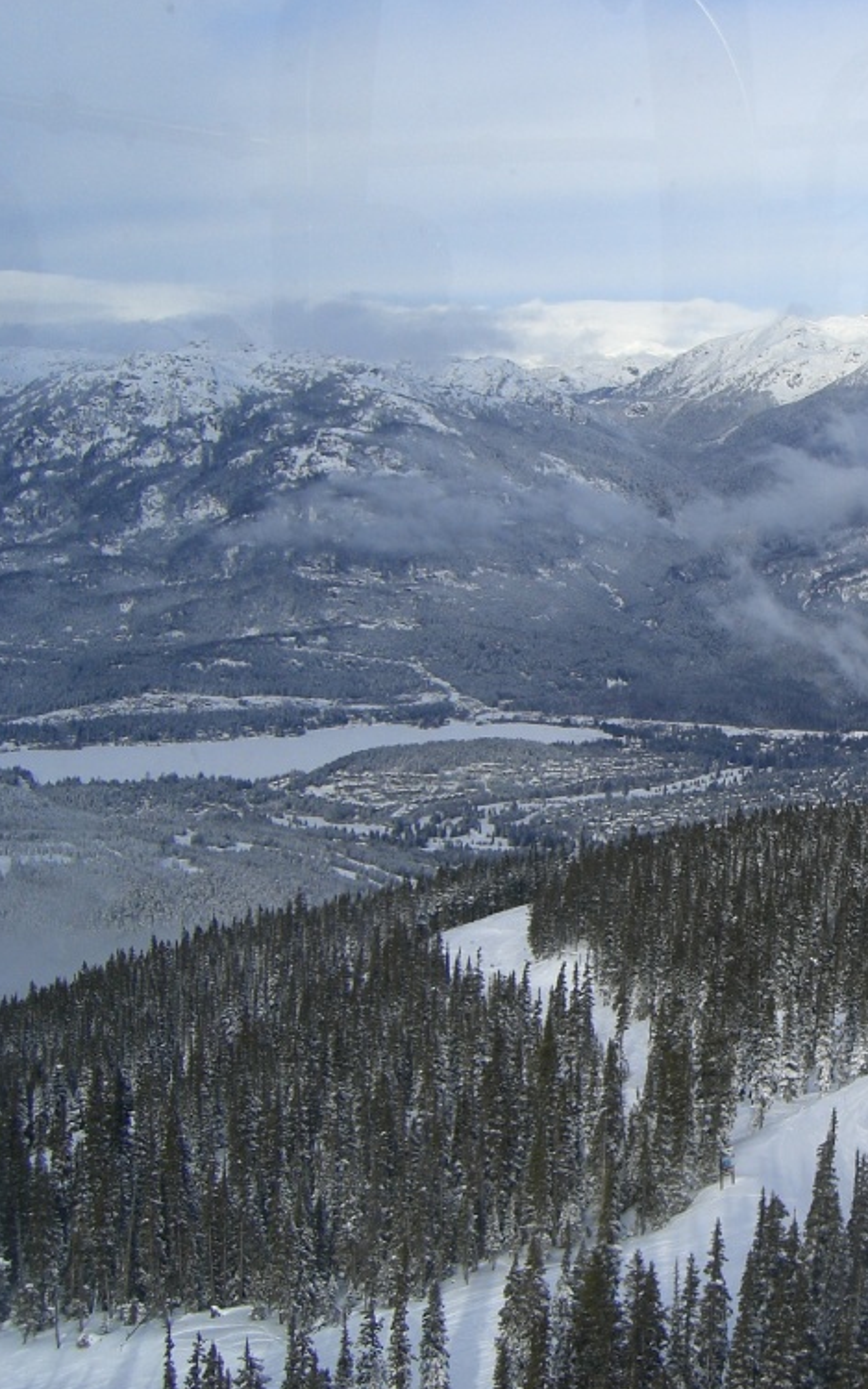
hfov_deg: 22.5
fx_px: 2081
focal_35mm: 55
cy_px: 700
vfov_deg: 36.9
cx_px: 901
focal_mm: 6.2
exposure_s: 1/400
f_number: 4.3
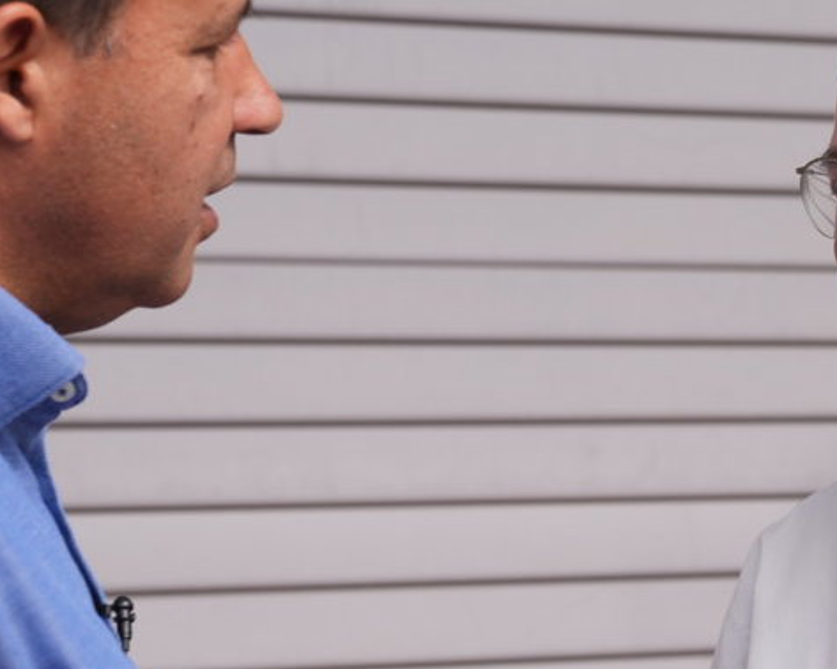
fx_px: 3442
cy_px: 503
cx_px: 869
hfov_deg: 13.6
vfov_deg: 11.1
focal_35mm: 139
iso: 200
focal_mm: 50
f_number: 5.6
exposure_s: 1/500
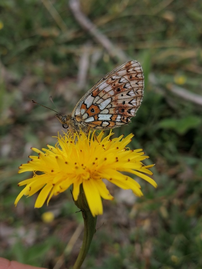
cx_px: 101
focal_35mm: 40
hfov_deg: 36.0
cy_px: 134
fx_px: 311
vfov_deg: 46.8
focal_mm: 3.95
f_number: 1.8
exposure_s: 1/836
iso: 50
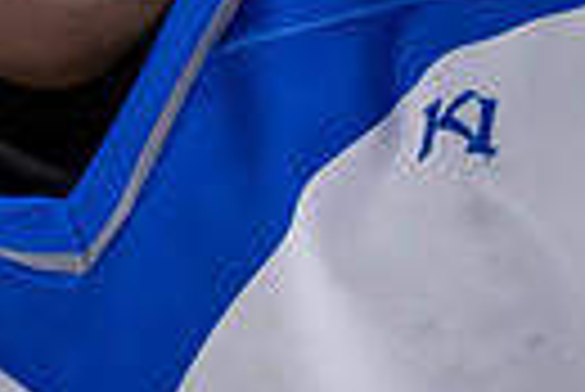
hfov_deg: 1.7
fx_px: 19977
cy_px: -446
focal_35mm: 1228
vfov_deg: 1.1
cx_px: -140
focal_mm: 165
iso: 2000
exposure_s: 1/800
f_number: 3.2
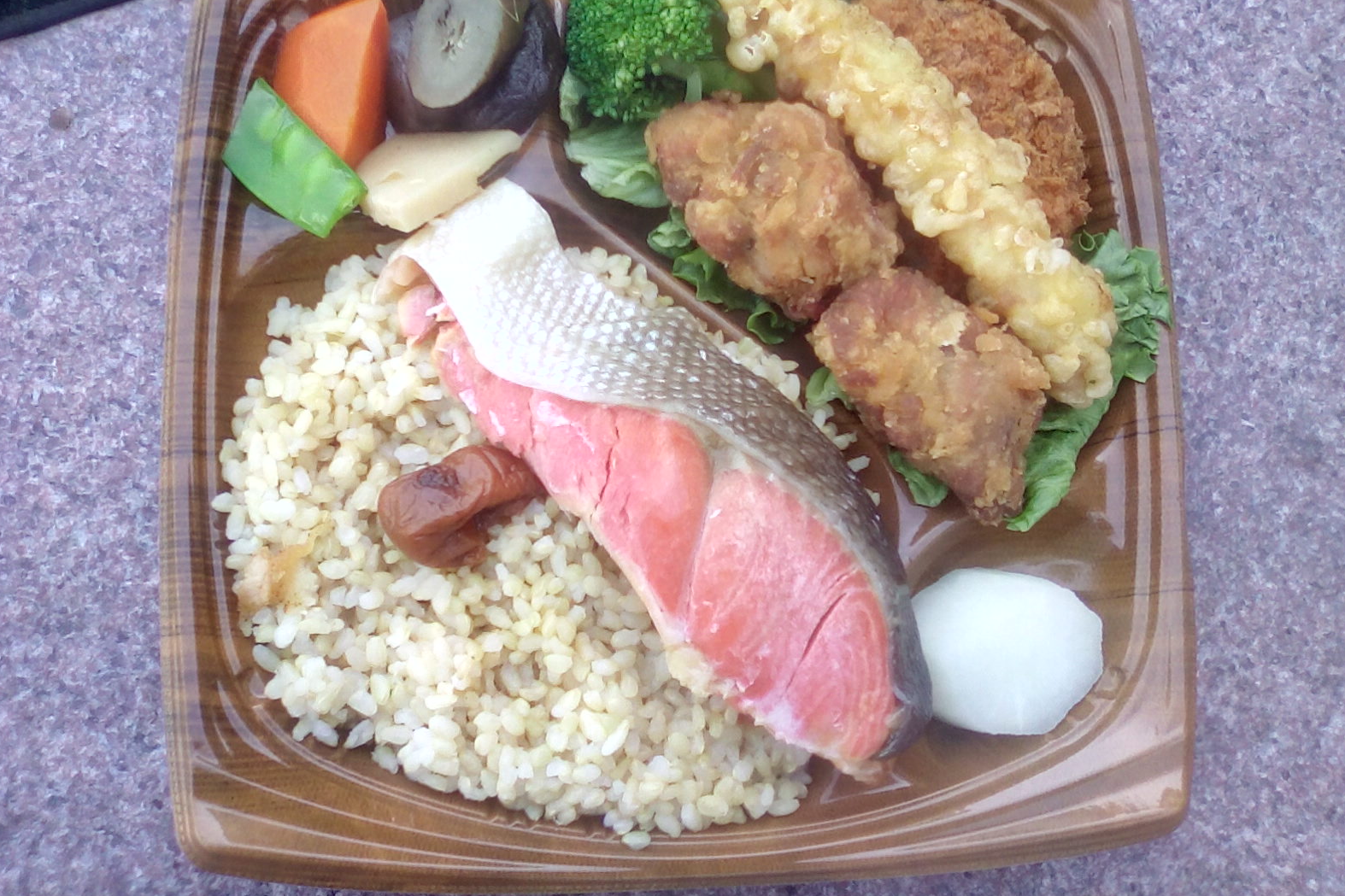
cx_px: 673
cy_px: 387
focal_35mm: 37
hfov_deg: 51.9
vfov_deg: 35.9
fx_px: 1382
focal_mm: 2.9
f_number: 2.8
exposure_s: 1/123
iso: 56
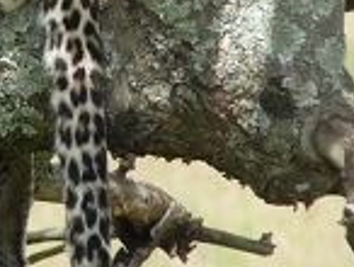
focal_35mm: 2326
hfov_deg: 0.9
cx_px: -165
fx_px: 23826
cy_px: 69
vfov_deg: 0.6
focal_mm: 86.4
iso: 100
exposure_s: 1/250
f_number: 4.4
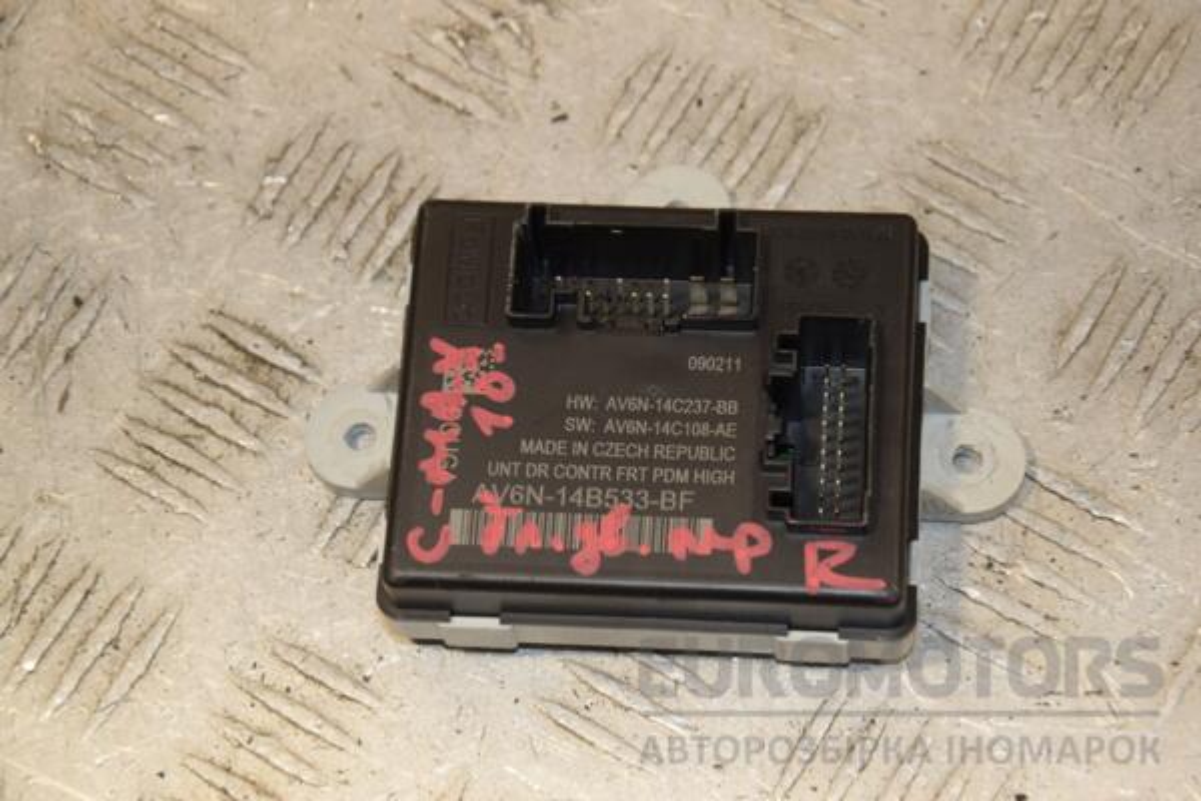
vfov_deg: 12.2
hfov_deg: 18.2
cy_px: 400
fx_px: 3753
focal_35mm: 112
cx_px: 600
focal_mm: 75
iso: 800
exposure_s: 1/200
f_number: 6.3
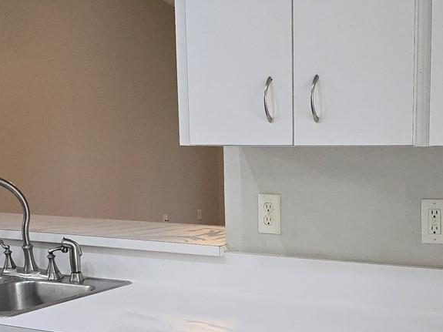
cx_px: 282
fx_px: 819
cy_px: 234
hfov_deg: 30.1
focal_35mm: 64
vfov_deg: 22.8
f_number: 1.7
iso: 320
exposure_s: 1/120
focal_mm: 6.3
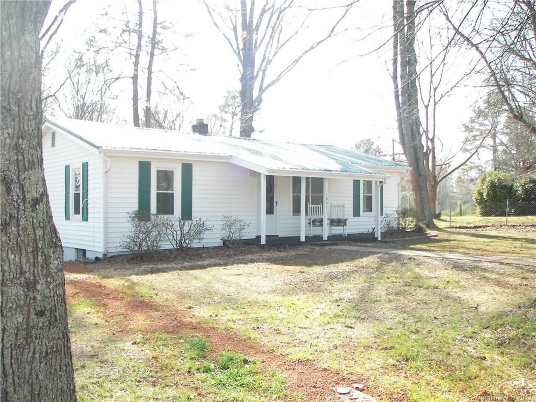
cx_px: 268
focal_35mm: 36
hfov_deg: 51.4
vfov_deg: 39.7
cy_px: 201
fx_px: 557
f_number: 2.8
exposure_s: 1/320
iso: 100
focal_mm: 6
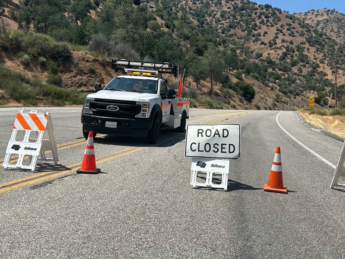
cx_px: 193
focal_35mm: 39
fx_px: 389
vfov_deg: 36.7
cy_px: 111
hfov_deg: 47.8
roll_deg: +1.5
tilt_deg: -0.1
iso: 50
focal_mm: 5.7
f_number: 1.5
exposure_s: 1/5587
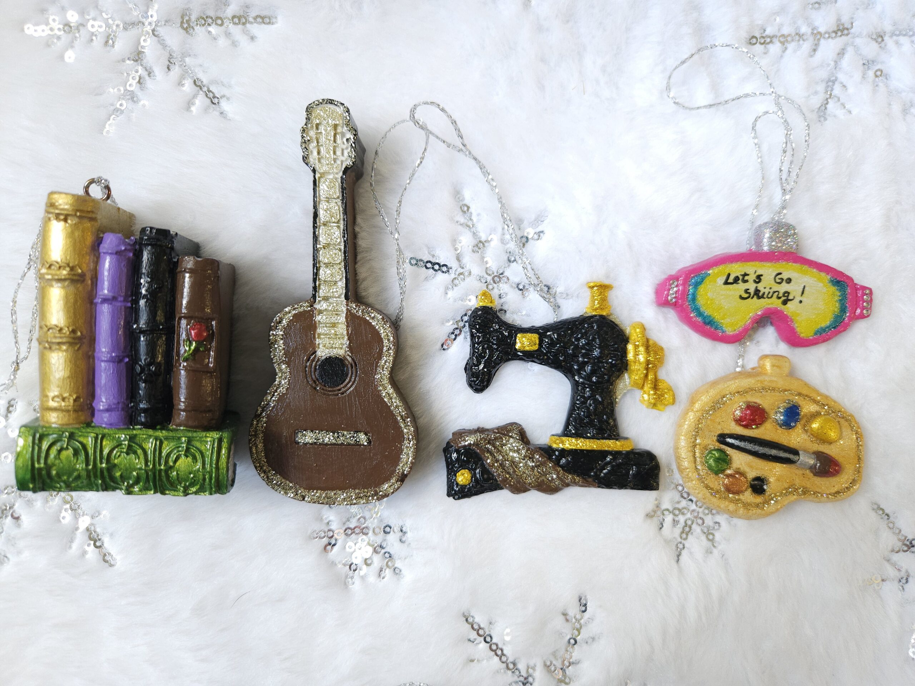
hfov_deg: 73.9
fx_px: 608
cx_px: 458
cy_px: 343
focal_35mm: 23
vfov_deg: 58.9
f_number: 1.8
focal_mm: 5.4
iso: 80
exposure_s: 1/15
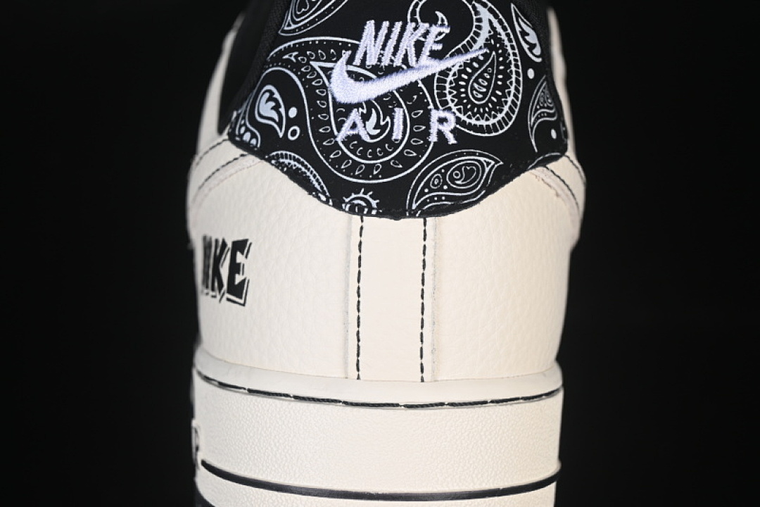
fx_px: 1583
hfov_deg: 27.0
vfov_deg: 18.2
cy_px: 254
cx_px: 380
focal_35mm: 75
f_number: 7.1
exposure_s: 1/80
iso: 160
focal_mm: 50
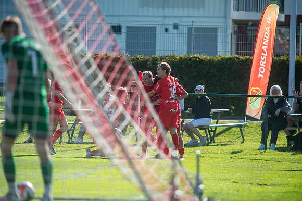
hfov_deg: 4.9
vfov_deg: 3.3
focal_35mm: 420
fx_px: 3521
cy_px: 100
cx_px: 151
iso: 320
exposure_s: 1/1600
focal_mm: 420
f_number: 4
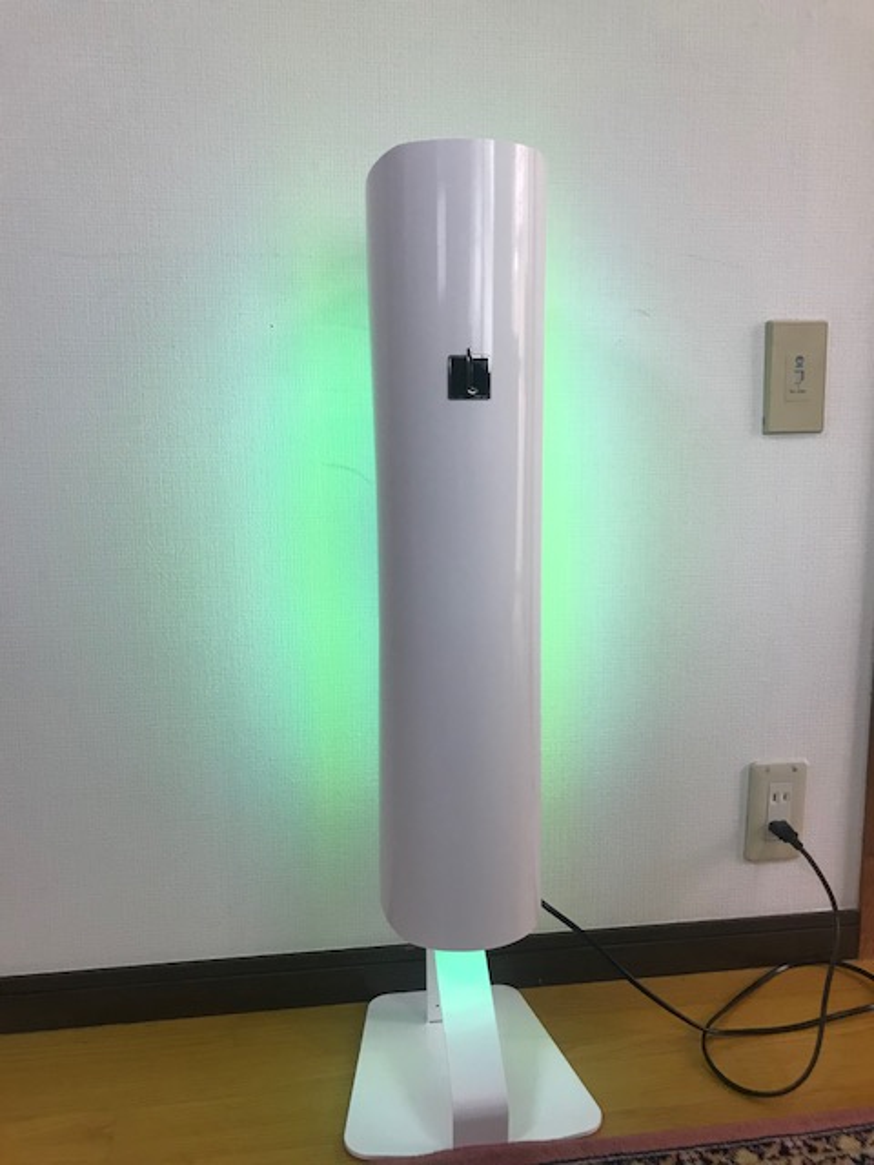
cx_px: 437
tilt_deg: -9.4
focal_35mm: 28
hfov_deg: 49.7
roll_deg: +1.1
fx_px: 943
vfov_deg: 63.4
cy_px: 582
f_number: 1.8
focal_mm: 3.99
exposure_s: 1/30
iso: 32
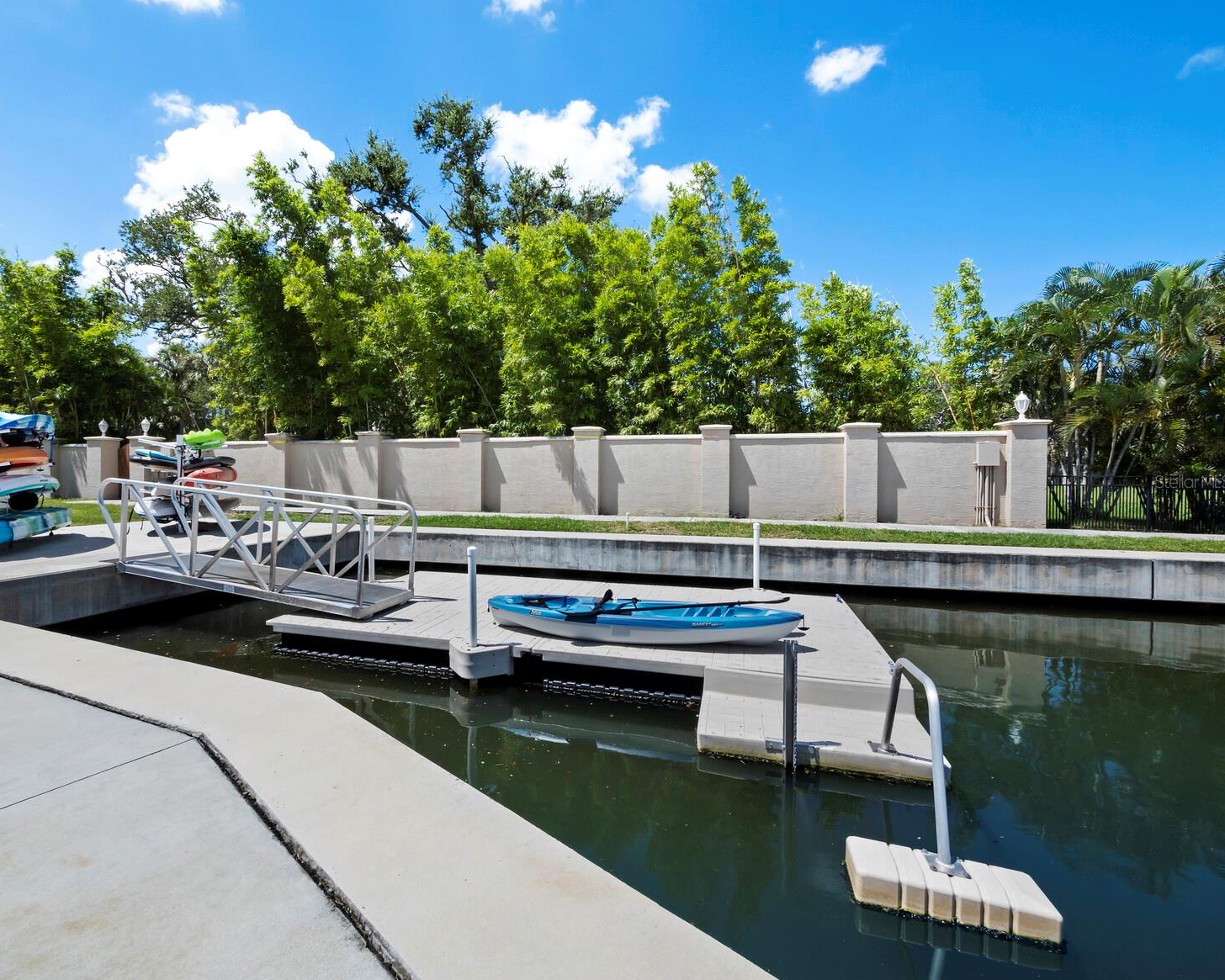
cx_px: 562
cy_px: 481
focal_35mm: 15
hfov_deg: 96.6
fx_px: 544
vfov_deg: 84.0
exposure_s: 1/320
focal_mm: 7
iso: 400
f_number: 11
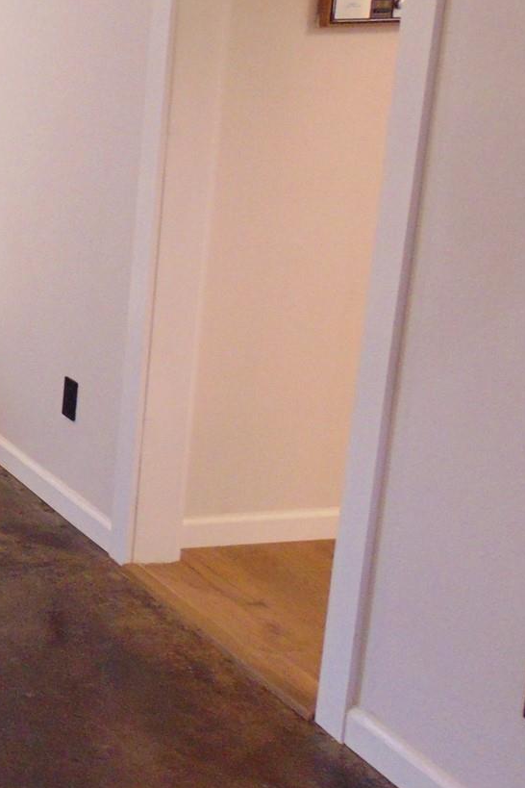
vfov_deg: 30.9
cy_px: 336
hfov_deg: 17.0
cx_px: -439
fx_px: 1422
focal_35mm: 65
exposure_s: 1/30
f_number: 3
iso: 250
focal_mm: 4.5
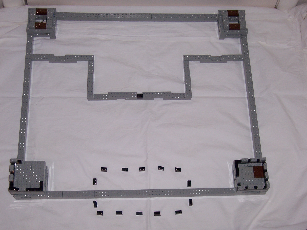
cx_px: 154
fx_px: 497
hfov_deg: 34.3
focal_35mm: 56
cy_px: 115
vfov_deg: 26.1
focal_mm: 9.6
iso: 100
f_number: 3.6
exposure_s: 1/80
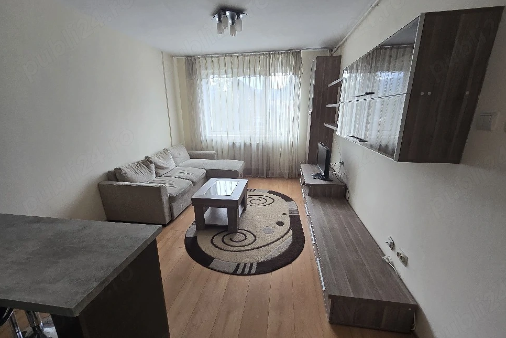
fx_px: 197
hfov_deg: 104.2
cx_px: 248
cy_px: 175
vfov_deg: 81.2
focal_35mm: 14
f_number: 2.2
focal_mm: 2.2
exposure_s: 1/101
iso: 100
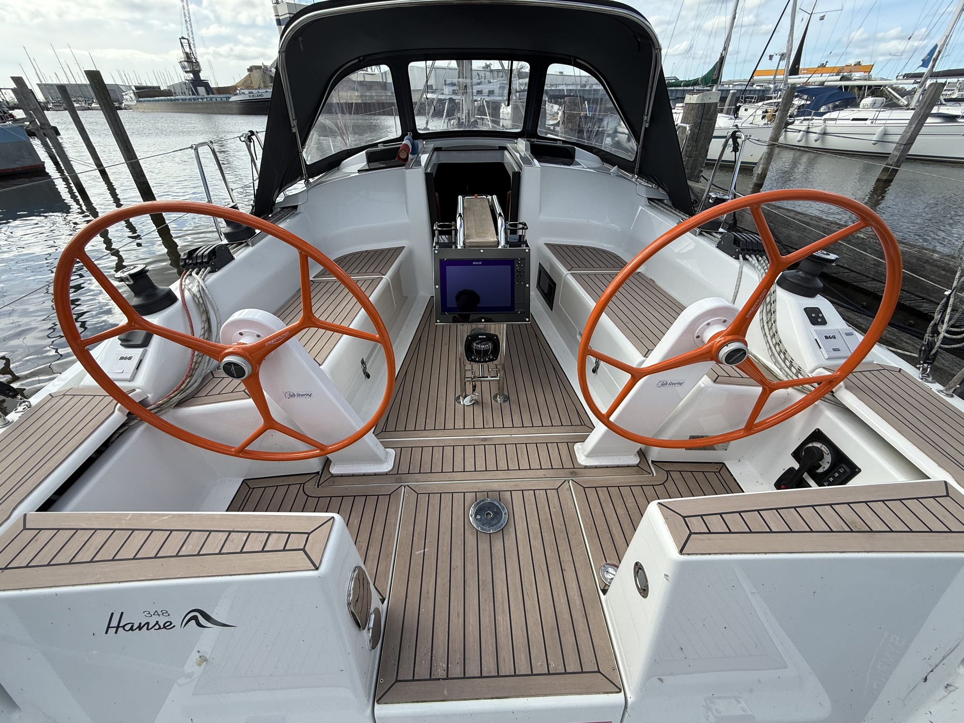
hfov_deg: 102.1
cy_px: 362
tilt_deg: -34.6
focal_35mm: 14
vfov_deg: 85.7
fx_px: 390
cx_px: 482
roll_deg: +0.3
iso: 50
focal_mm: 2.22
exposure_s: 1/1105
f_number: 2.2
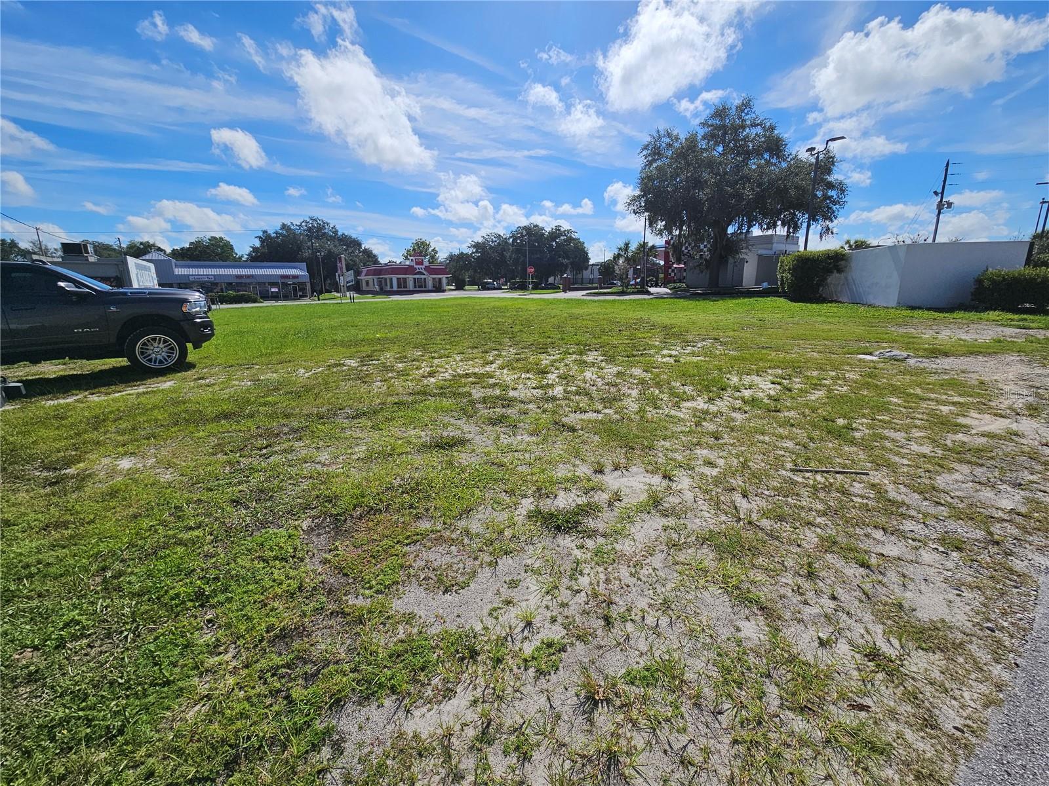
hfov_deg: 106.2
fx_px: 394
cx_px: 524
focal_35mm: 13
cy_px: 393
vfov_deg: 89.9
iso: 50
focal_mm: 2.2
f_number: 2.2
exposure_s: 1/5075
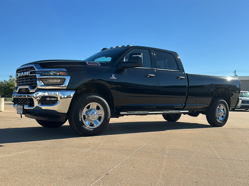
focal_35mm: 31
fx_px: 223
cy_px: 93
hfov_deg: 58.4
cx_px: 124
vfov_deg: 45.4
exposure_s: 1/5587
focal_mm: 6.86
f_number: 1.78
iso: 80
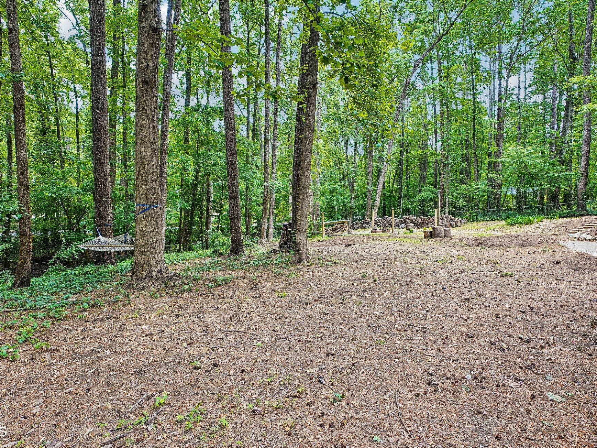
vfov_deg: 74.7
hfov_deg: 90.9
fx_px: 293
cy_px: 218
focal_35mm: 17
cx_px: 321
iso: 400
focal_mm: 10
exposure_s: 1/20
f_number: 8
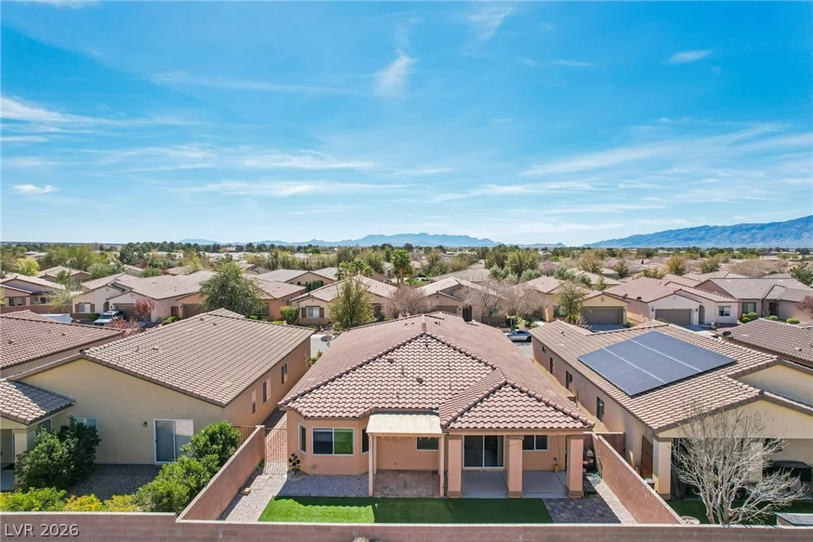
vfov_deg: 57.2
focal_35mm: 22
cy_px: 271
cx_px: 406
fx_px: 497
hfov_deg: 78.6
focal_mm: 8.4
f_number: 2.8
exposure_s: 1/2000
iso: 140
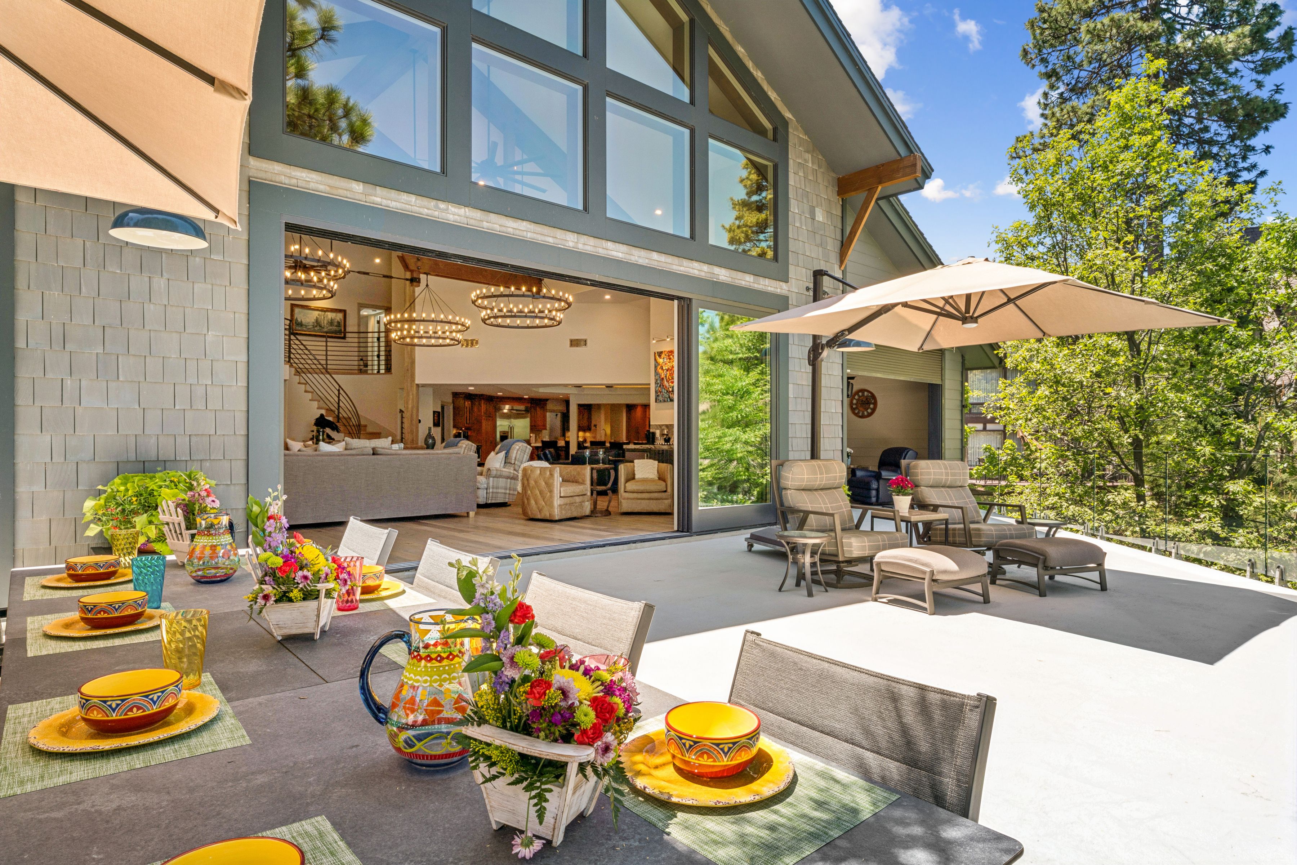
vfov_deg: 61.2
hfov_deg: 83.1
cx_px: 648
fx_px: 731
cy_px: 432
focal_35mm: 20
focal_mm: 20.3
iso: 100
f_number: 22
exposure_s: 1/10
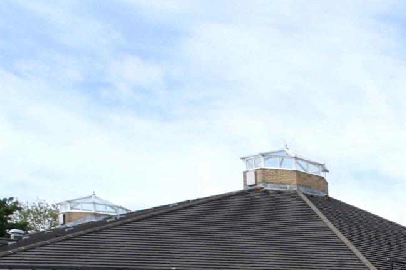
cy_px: 422
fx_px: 1285
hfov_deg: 16.1
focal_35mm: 114
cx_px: 642
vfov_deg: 11.5
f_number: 13
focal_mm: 24
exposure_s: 1/640
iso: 1000
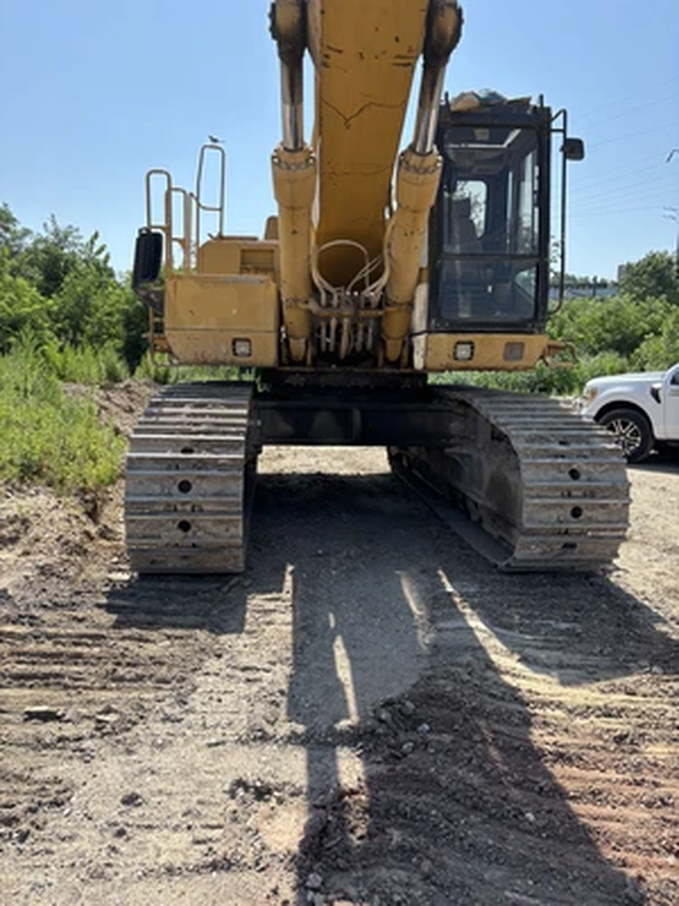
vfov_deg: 67.3
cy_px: 453
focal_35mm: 26
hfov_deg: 53.1
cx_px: 340
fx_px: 680
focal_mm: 5.96
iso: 50
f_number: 1.6
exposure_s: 1/1984
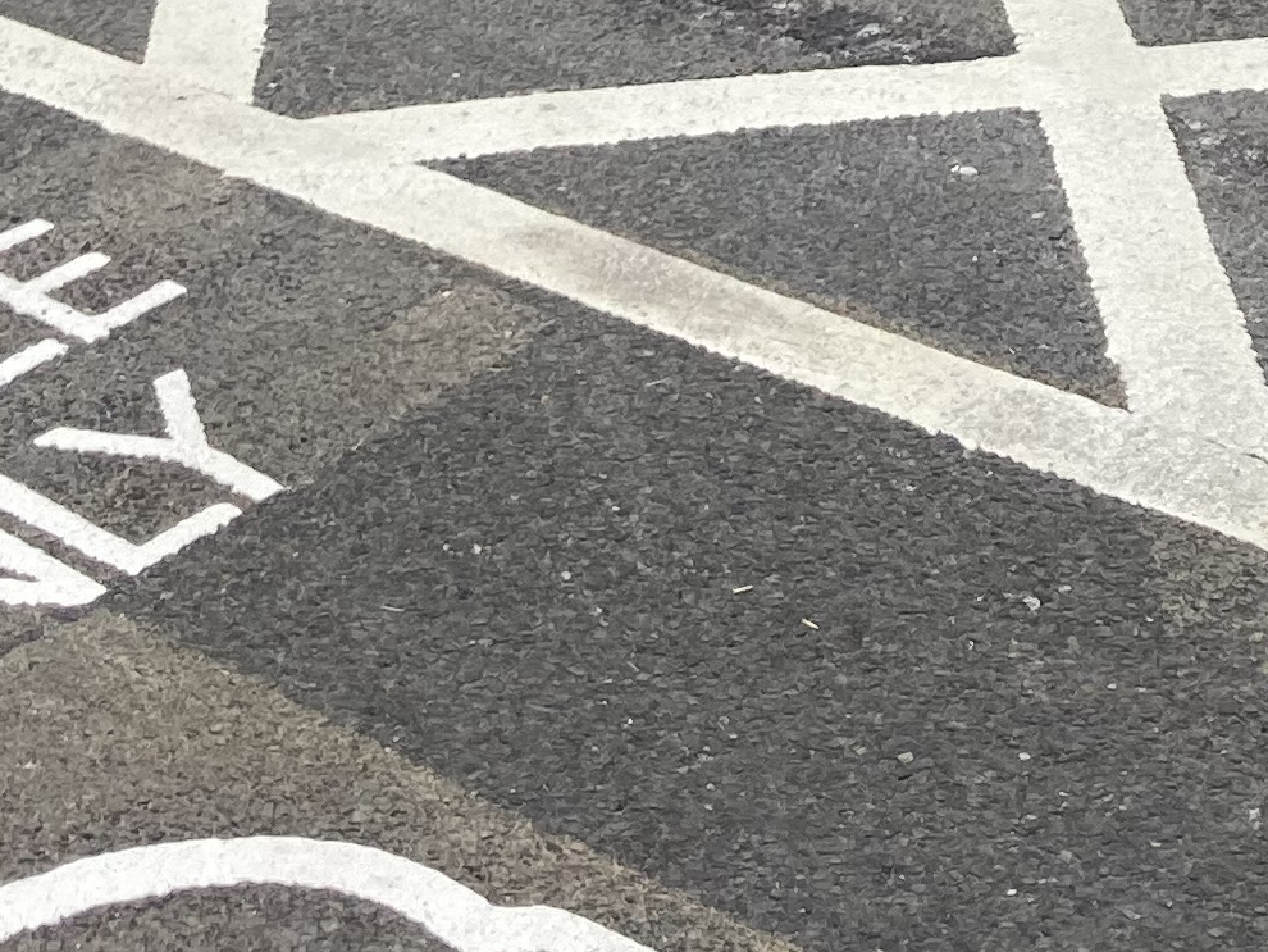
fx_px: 4177
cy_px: -940
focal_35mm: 114
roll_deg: -1.0
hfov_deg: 17.3
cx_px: 711
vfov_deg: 11.7
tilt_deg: -6.9
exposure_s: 1/1453
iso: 20
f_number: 1.8
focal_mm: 3.99
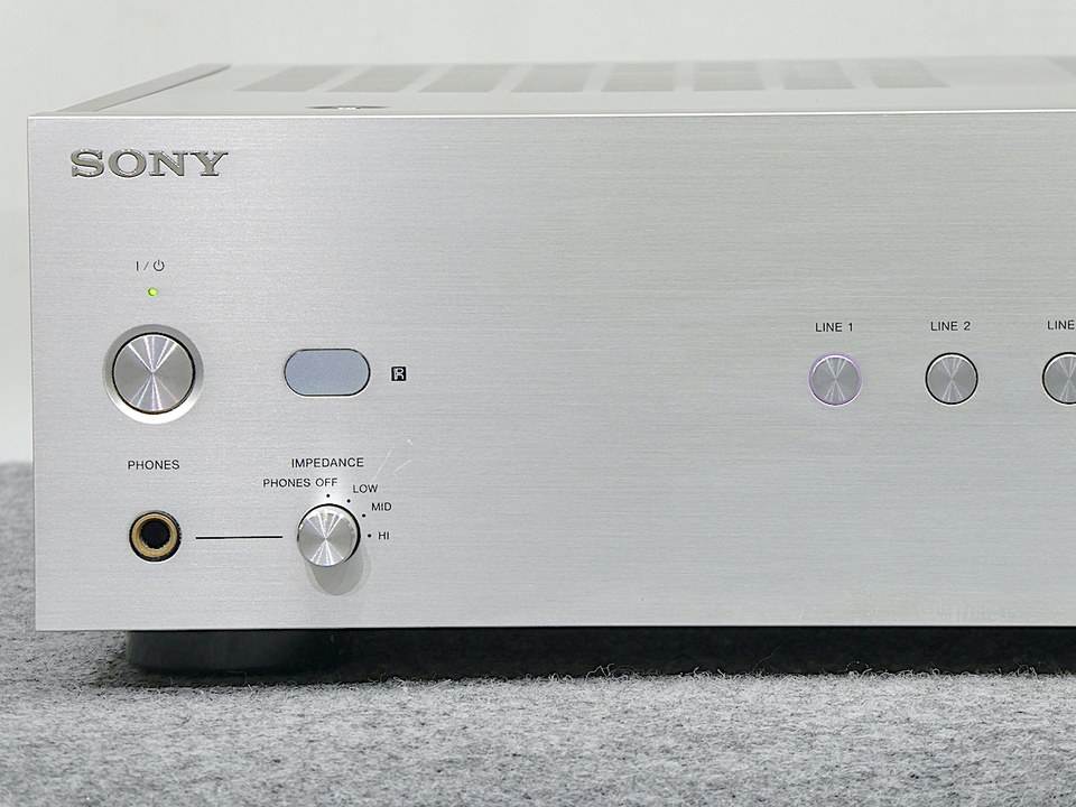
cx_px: 538
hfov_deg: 12.3
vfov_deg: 9.3
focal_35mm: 160
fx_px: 4973
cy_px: 404
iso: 200
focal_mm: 28.7
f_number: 5.5
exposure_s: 1/8
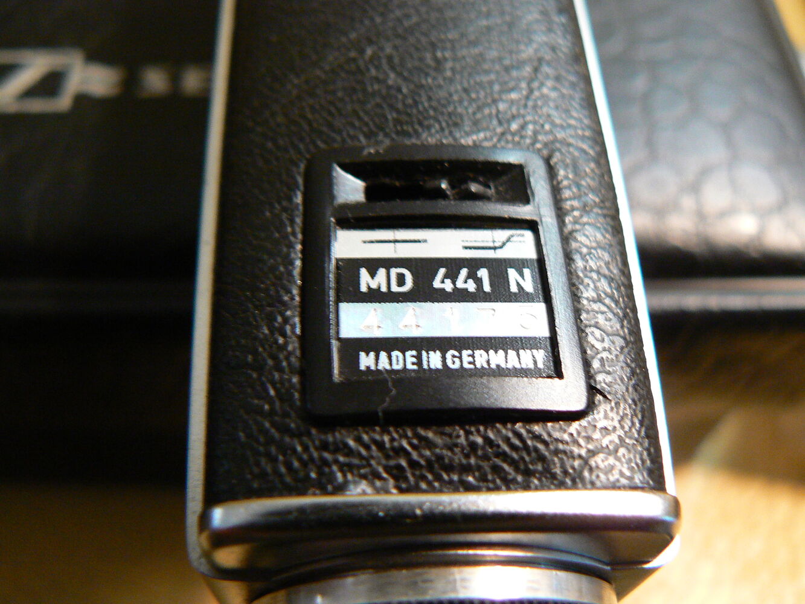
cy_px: 302
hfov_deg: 51.4
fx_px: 837
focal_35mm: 36
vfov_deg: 39.7
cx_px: 402
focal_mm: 6
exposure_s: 1/15
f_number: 2.8
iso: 200
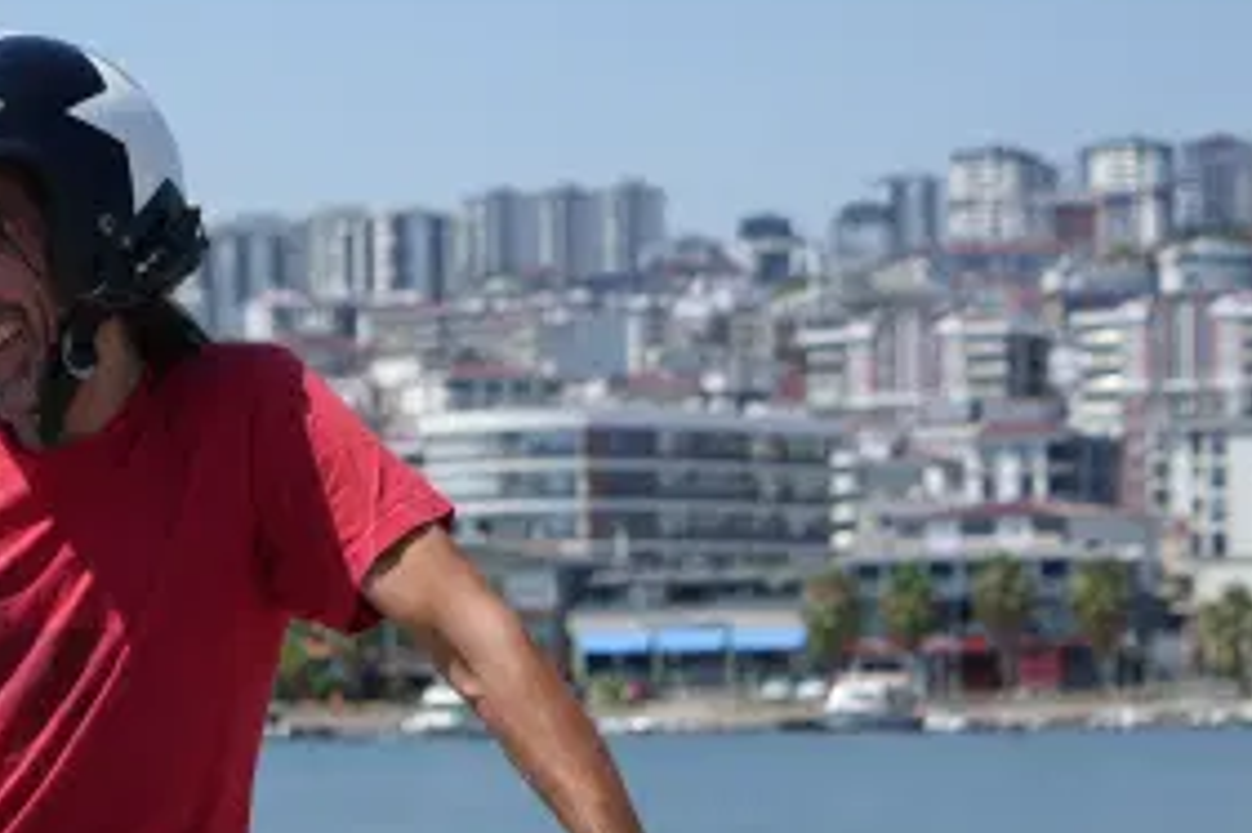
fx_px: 5665
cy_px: 884
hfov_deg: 12.5
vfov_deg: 8.4
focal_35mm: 163
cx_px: 165
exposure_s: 1/1000
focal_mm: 52
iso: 100
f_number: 4.5
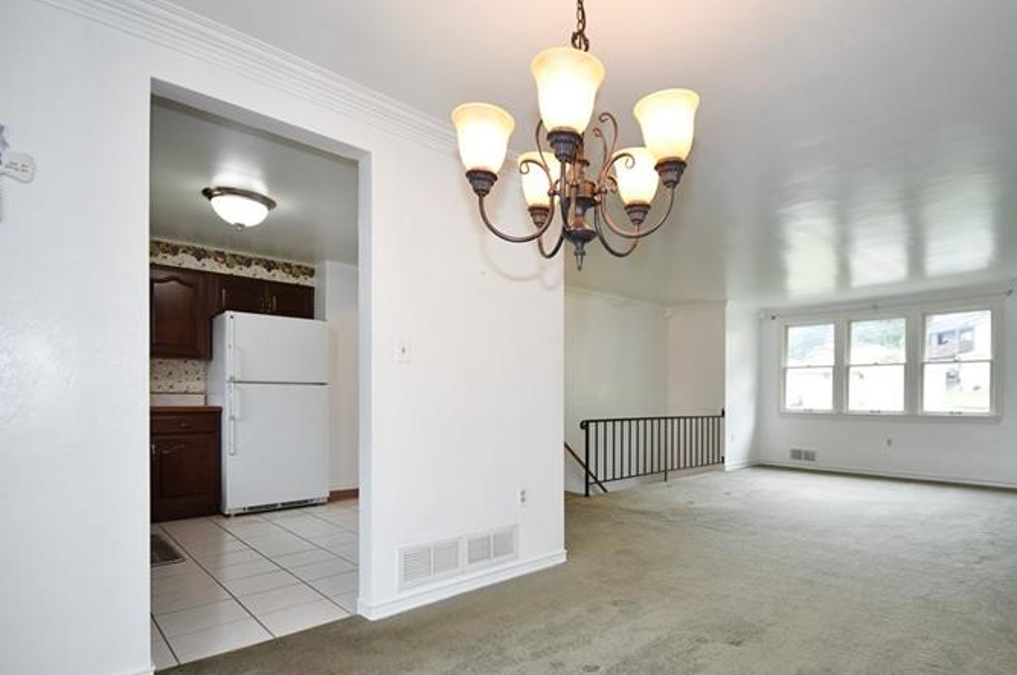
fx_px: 508
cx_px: 599
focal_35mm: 18
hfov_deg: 89.2
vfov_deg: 66.8
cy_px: 396
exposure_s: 1/200
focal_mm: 10
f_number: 4.5
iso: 800
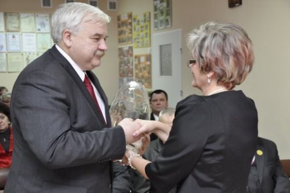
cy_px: 96
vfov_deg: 21.6
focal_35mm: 63
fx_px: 507
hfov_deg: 31.9
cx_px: 145
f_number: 5.6
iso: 1250
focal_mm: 42
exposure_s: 1/60
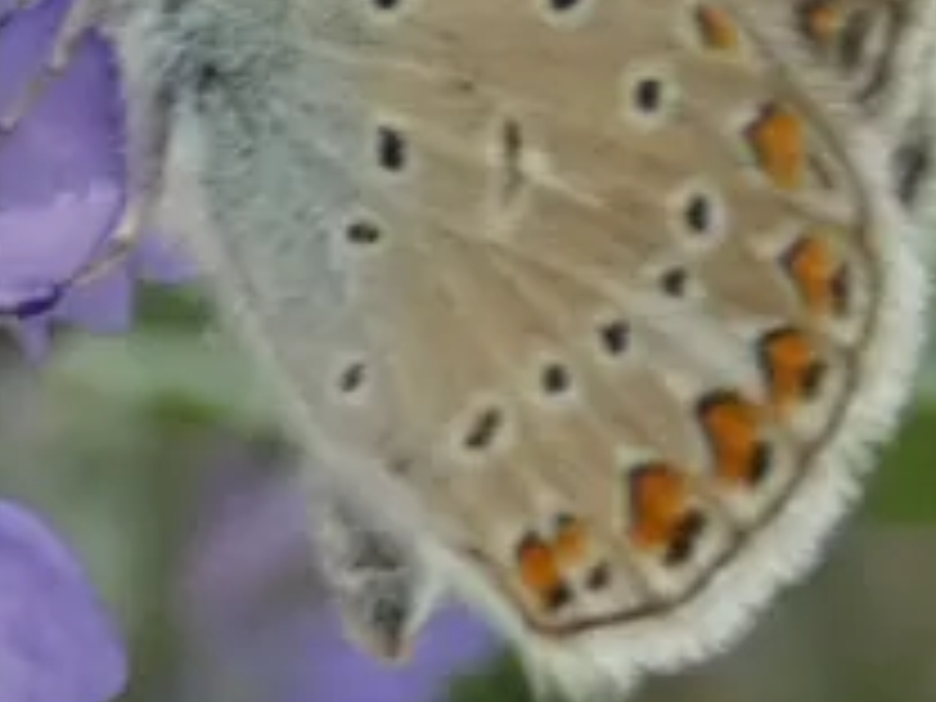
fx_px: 12465
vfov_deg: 3.2
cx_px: 306
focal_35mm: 461
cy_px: 189
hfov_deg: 4.3
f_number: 5.4
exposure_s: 1/100
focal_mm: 26.9
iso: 80
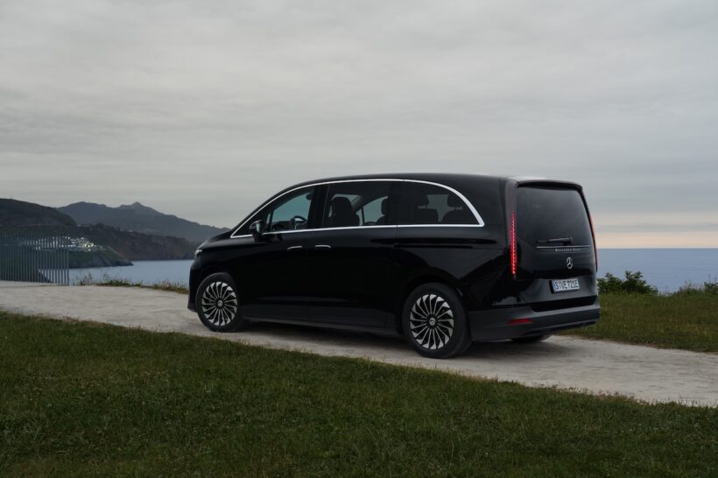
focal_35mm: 43
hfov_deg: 45.4
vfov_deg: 31.2
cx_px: 359
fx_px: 857
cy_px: 239
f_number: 6.3
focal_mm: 43
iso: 800
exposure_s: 1/15
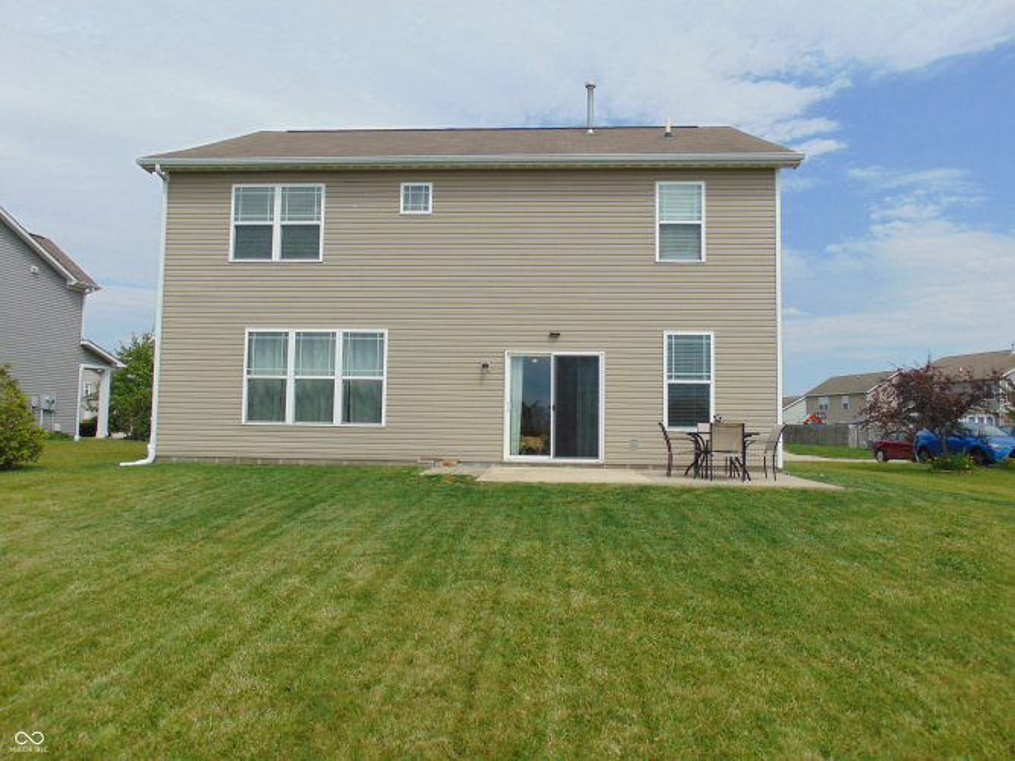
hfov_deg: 69.4
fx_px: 733
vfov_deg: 54.9
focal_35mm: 25
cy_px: 380
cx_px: 508
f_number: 7.7
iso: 80
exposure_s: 1/250
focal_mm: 4.5
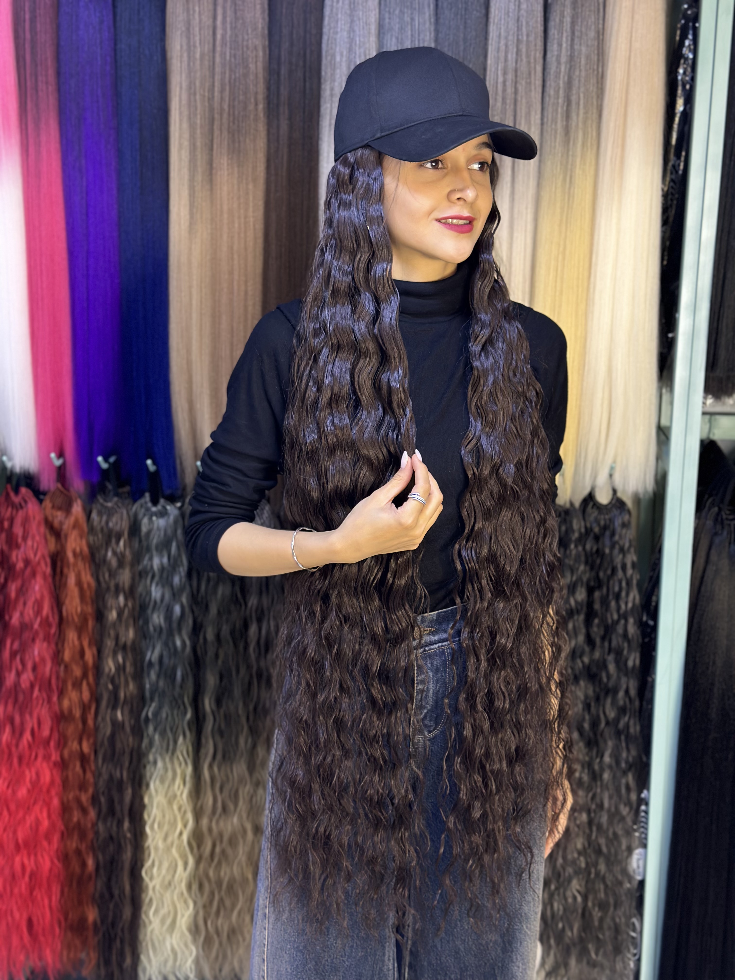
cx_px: 368
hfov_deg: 30.3
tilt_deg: -11.4
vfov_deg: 39.7
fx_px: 1359
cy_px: 490
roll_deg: -1.0
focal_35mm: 48
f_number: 1.78
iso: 125
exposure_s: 1/50
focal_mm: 6.86
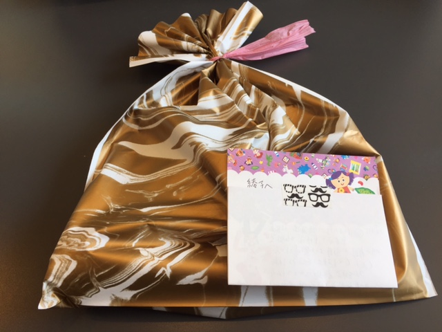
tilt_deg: -58.3
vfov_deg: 48.2
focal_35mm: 29
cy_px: 166
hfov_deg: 61.7
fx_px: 370
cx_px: 221
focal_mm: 4.15
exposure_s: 1/179
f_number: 2.2
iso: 32
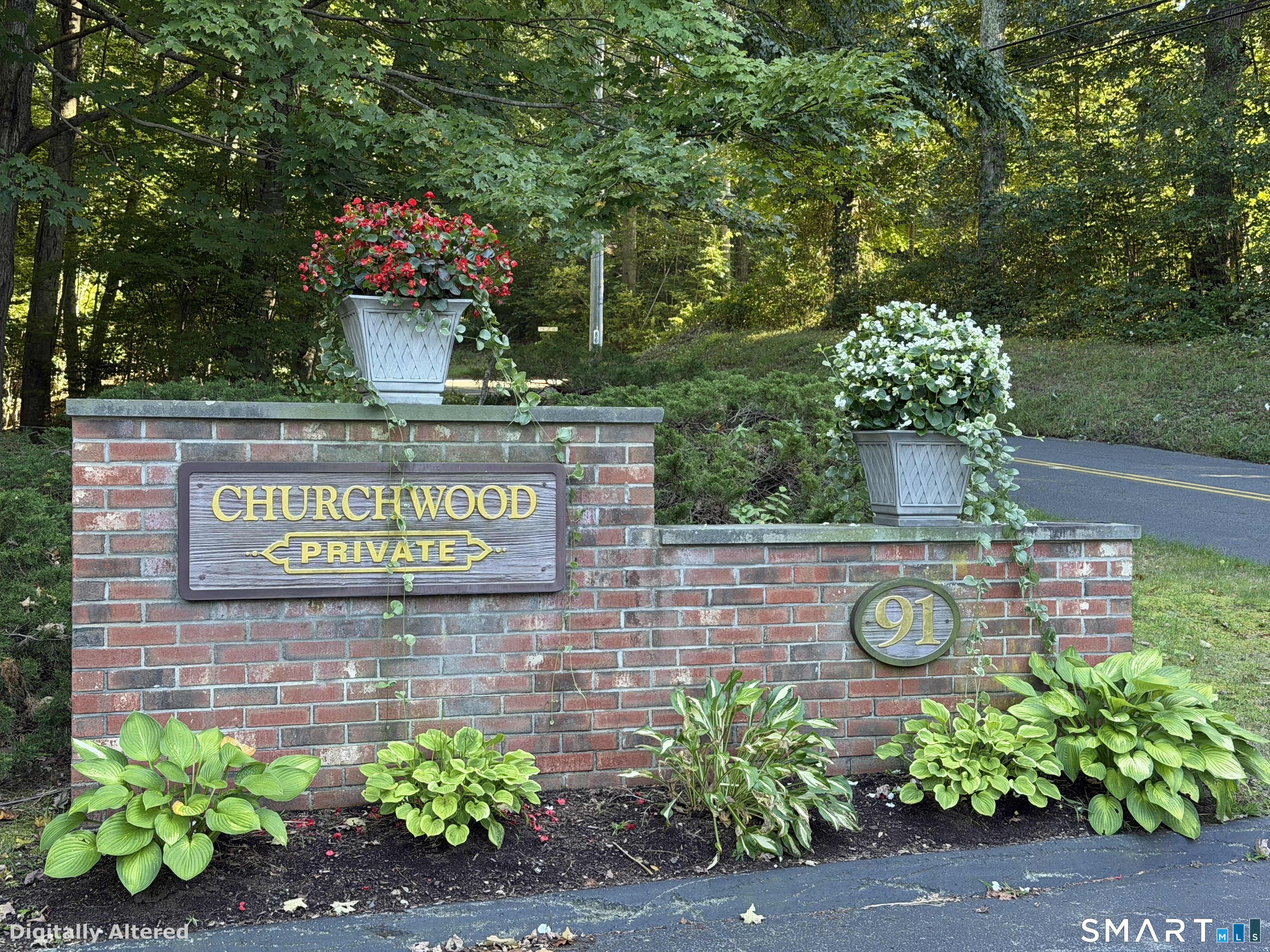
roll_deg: +0.5
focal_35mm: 48
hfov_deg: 39.7
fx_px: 1761
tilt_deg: -1.0
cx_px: 635
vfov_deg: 30.3
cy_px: 476
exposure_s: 1/116
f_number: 1.78
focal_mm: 6.76
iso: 100
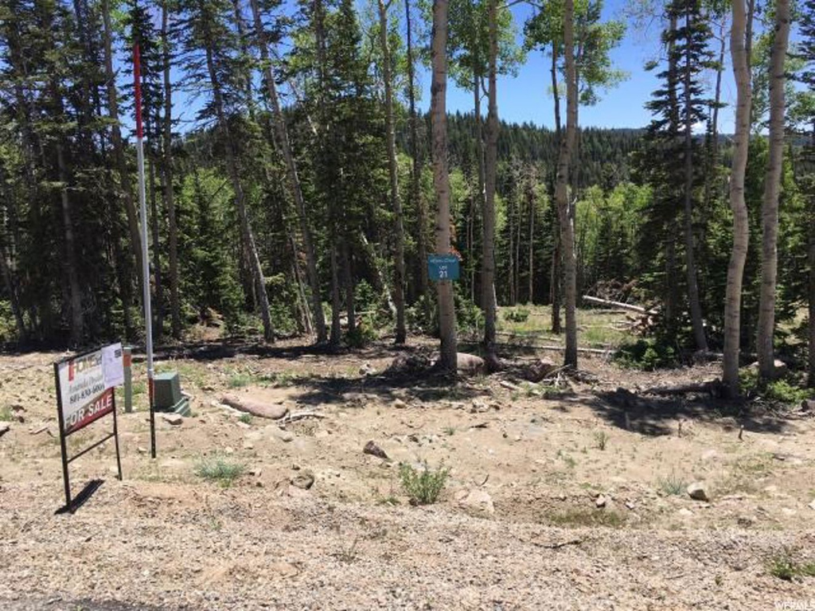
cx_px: 408
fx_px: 683
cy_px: 306
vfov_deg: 48.2
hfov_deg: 61.7
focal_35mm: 29
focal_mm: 4.15
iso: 25
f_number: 2.2
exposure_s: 1/938
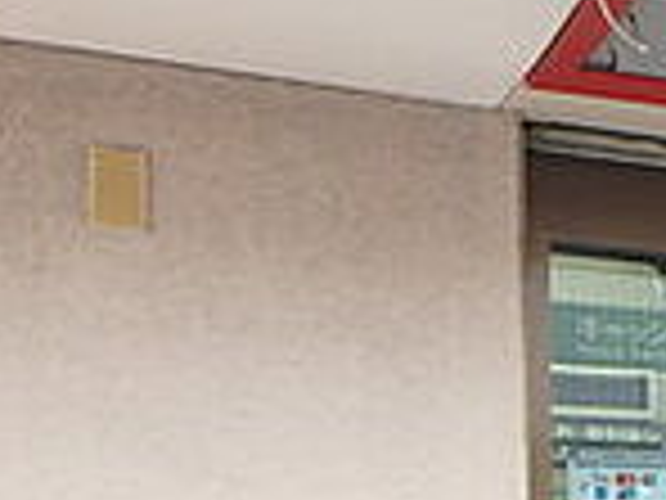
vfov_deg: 16.6
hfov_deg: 17.2
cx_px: 1310
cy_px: 617
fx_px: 1635
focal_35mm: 85
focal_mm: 3.7
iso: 125
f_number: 3.5
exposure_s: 1/60
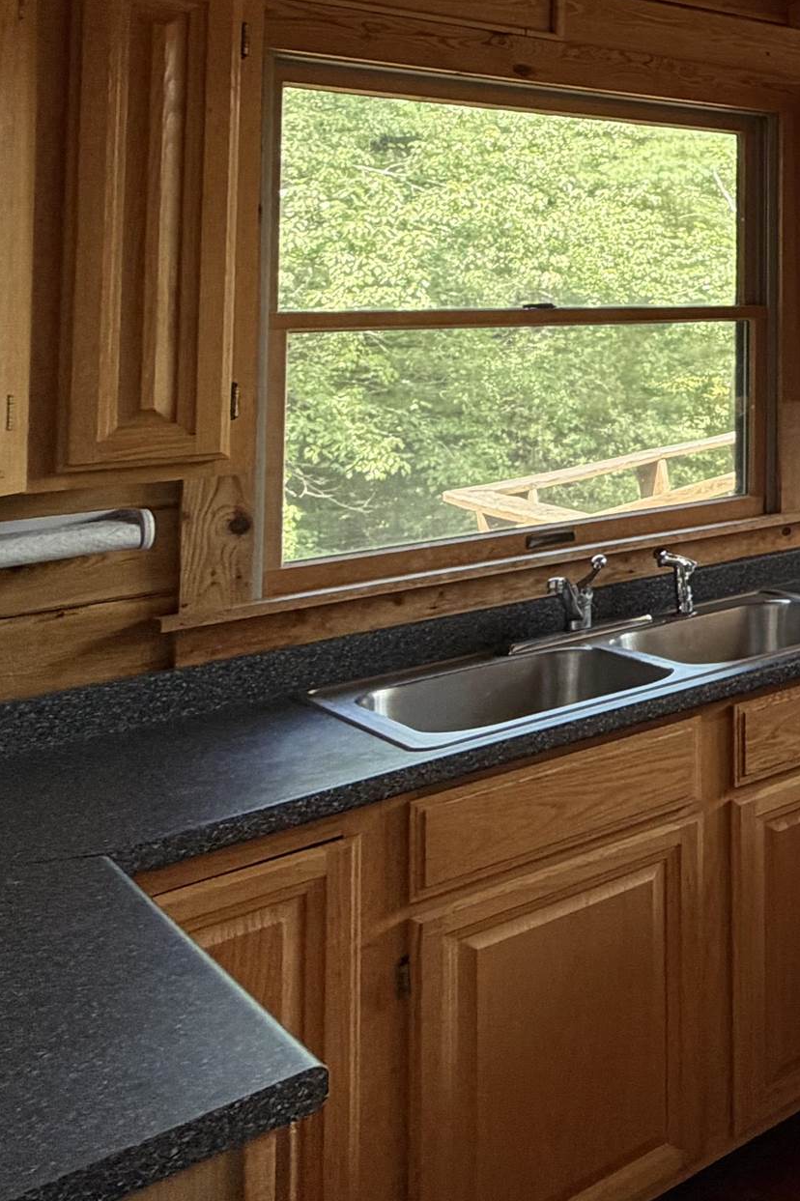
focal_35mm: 36
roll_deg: +1.0
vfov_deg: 50.3
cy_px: 258
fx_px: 1201
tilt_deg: +1.7
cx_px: 1374
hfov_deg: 23.3
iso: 100
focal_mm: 2.22
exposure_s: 1/121
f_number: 2.2
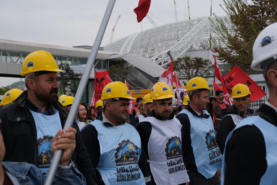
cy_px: 92
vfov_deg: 27.5
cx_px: 138
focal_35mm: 49
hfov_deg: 40.3
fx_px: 377
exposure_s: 1/1100
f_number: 6.4
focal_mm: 32.6
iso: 320
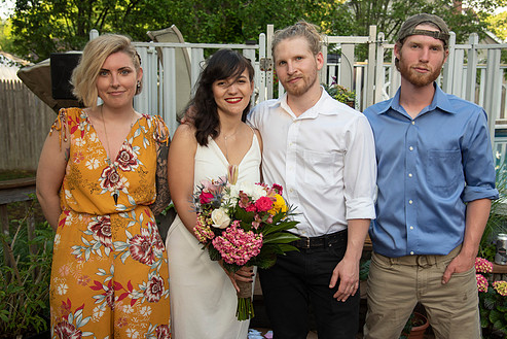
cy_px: 167
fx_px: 563
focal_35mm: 40
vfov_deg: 33.4
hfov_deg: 48.4
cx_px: 273
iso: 100
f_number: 4
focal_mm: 34
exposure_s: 1/200
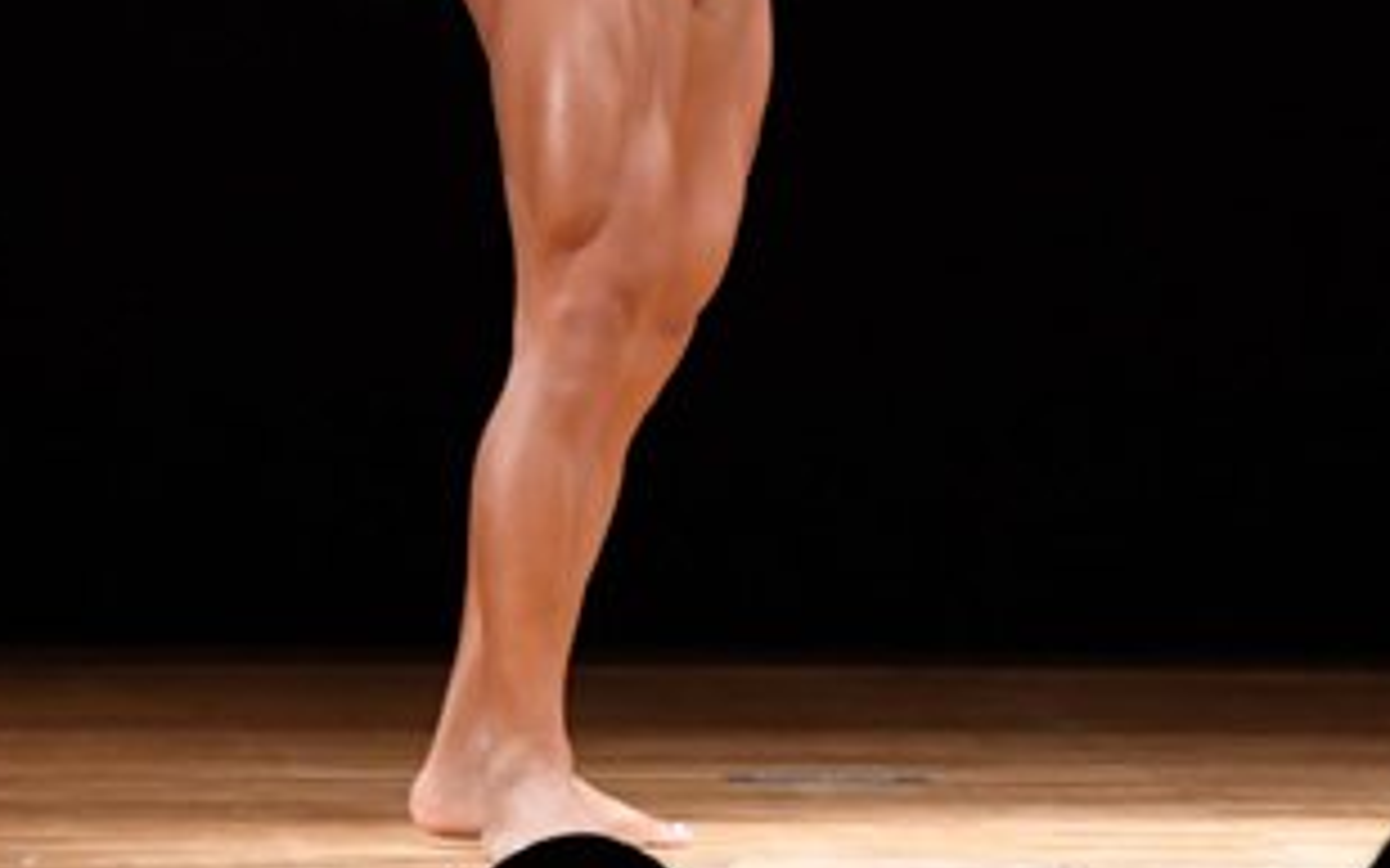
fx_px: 24657
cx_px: 673
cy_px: -175
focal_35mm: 651
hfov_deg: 3.2
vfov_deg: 2.0
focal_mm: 170
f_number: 5.6
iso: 4000
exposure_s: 1/400
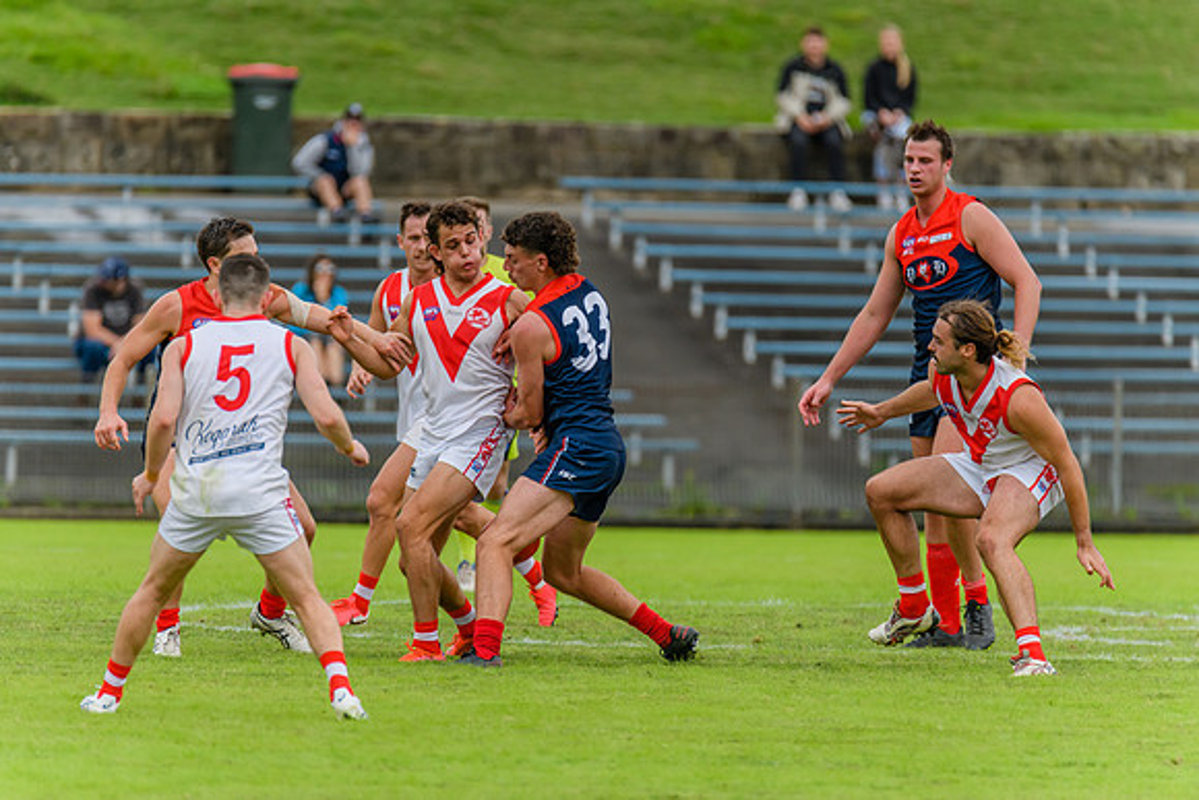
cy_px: 407
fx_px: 18222
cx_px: 579
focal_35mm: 547
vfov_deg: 2.5
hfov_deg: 3.8
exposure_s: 1/2000
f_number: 6.3
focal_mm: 500
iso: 900
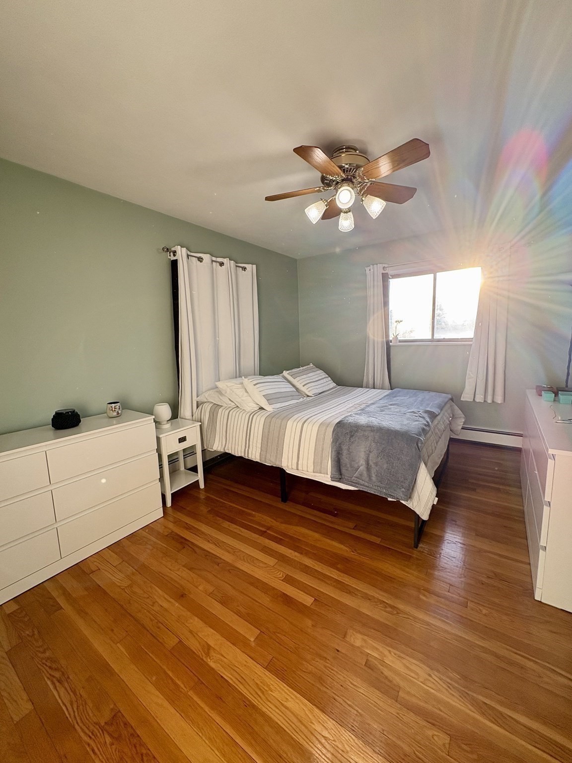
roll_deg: +2.3
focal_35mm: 14
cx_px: 286
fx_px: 308
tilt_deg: -7.5
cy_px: 382
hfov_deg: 85.7
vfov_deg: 102.1
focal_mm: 2.22
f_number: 2.2
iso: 64
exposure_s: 1/134
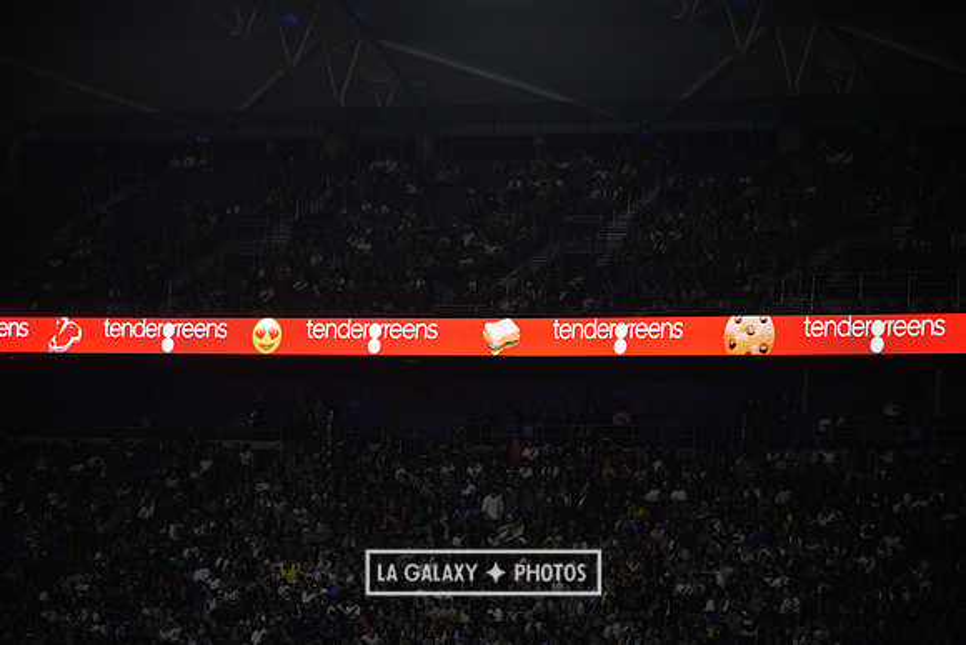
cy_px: 322
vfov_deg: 7.9
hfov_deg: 11.7
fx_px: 4697
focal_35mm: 175
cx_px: 483
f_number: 2.8
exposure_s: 1/3200
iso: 1600
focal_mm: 175
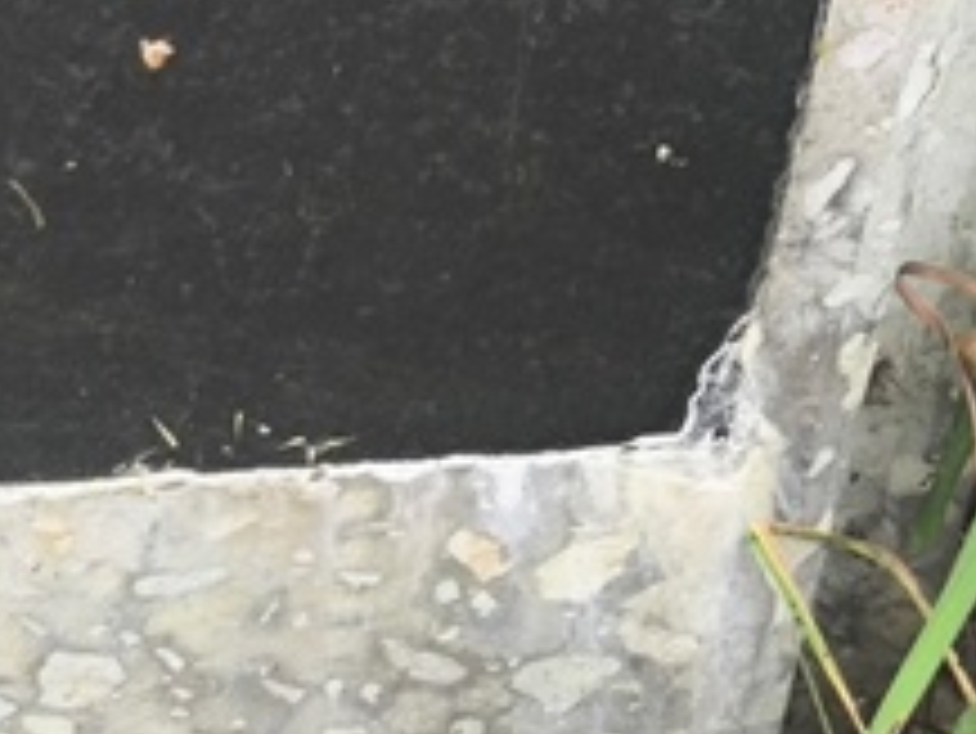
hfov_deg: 10.5
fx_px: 5191
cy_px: -383
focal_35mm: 184
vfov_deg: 7.9
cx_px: -272
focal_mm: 4.71
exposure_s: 1/60
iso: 80
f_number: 1.7
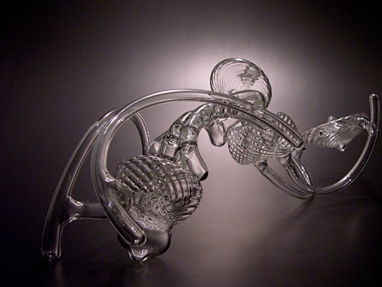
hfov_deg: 46.7
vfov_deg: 36.0
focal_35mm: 40
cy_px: 152
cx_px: 205
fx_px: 442
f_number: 2.8
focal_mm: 8.9
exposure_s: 1/1.67
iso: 200
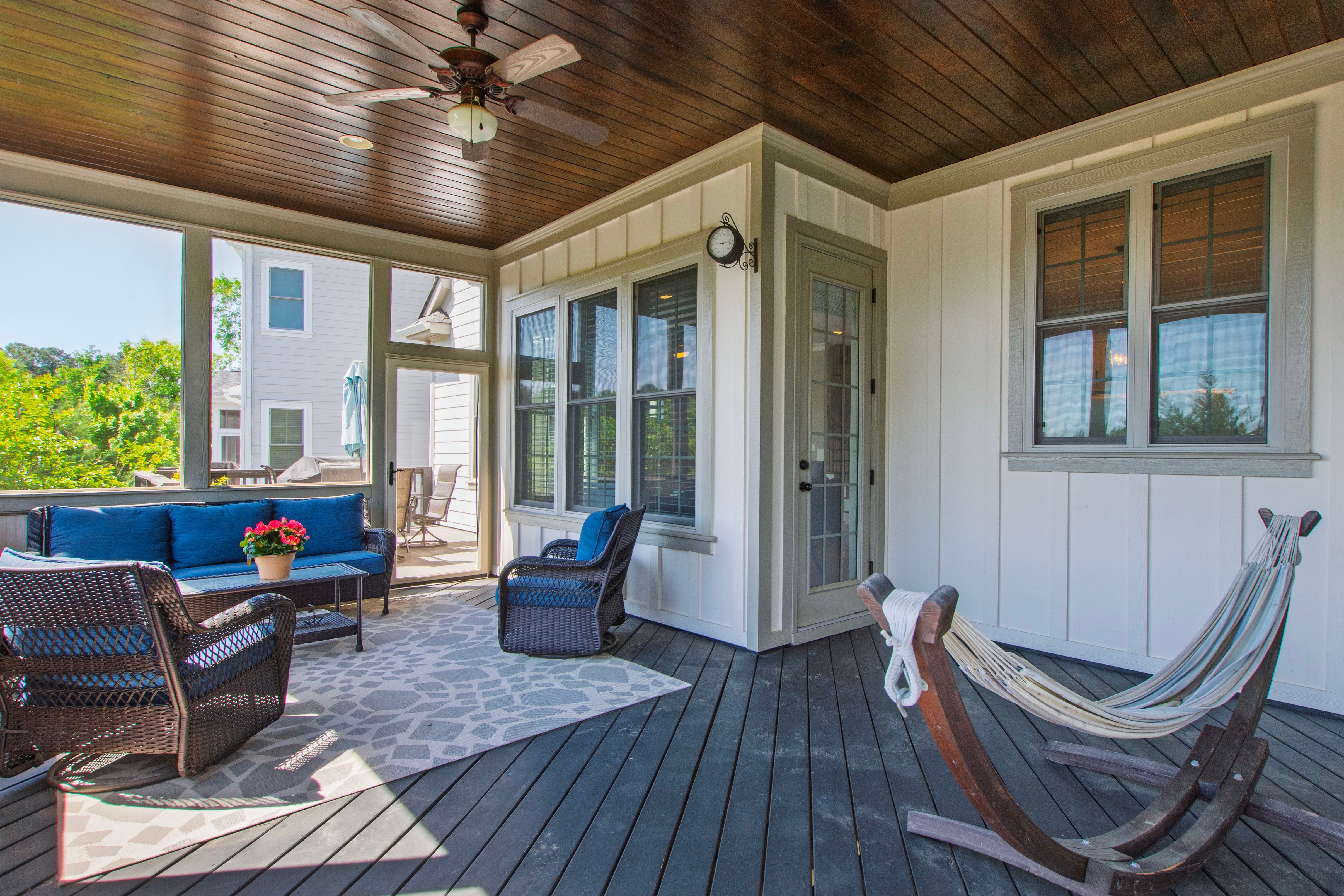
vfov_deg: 70.4
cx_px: 728
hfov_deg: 93.1
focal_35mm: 17
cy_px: 456
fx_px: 635
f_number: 8
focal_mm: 10
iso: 100
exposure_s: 1/50
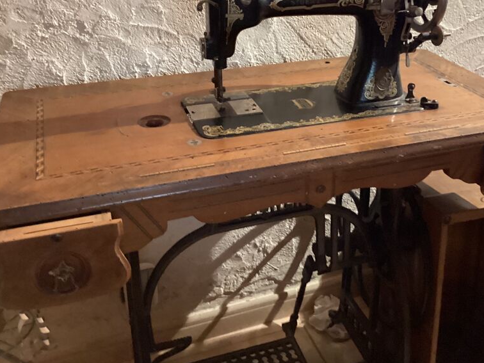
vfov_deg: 34.9
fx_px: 573
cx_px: 287
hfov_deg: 45.6
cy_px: 127
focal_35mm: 41
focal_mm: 3.3
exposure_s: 1/25
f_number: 2.4
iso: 500
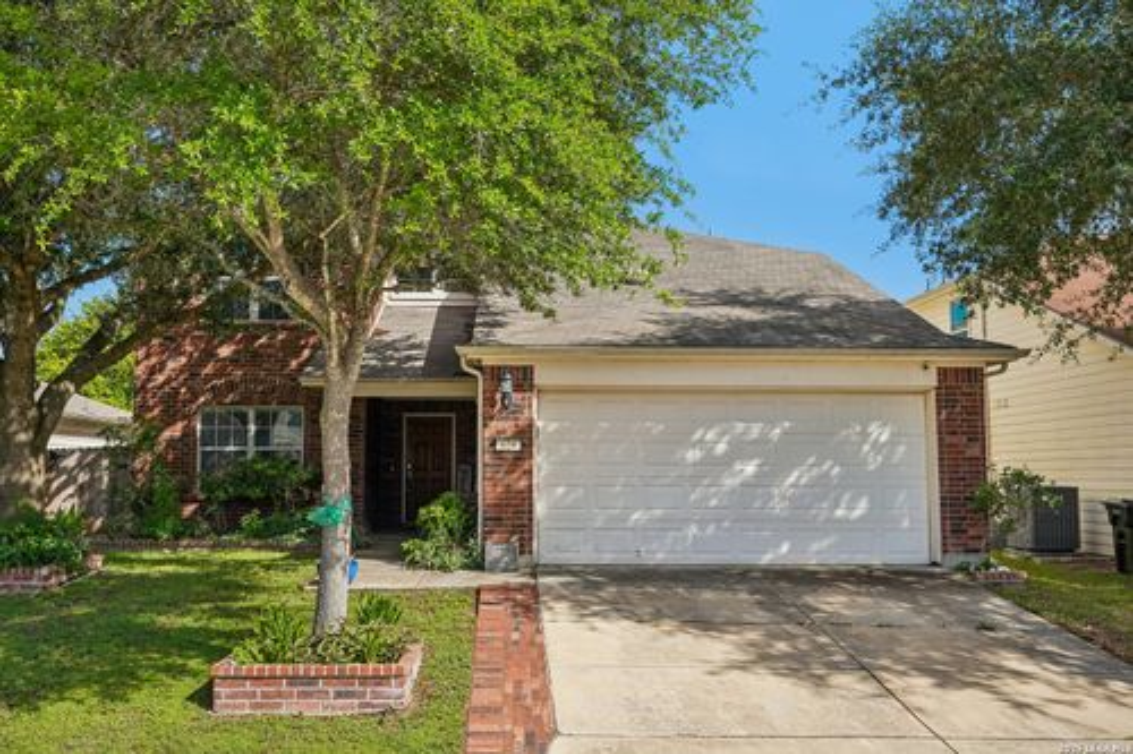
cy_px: 377
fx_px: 1038
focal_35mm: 33
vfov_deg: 39.9
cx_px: 566
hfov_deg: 57.2
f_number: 8
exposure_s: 1/160
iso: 100
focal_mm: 33
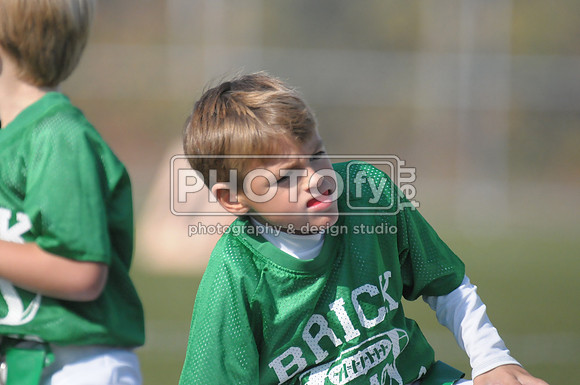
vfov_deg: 2.3
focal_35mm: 600
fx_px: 9653
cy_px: 192
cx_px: 290
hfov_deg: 3.4
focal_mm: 400
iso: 1600
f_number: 4
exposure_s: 1/8000
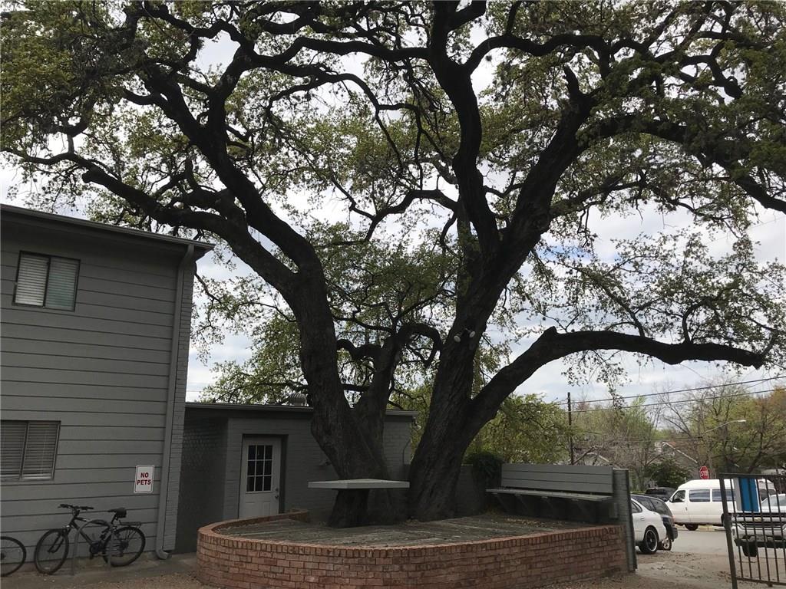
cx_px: 393
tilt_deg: +14.3
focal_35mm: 28
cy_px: 294
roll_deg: +0.7
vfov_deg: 49.7
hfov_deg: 63.4
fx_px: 636
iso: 20
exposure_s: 1/1880
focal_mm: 3.99
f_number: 1.8
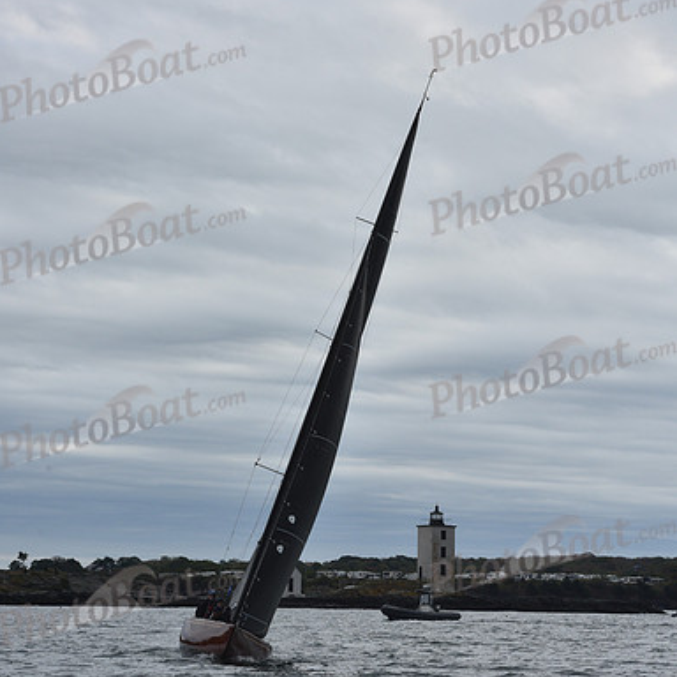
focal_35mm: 122
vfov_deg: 14.3
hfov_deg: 14.3
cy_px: 307
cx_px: 338
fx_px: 2699
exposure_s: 1/1000
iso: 400
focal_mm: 95
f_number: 11
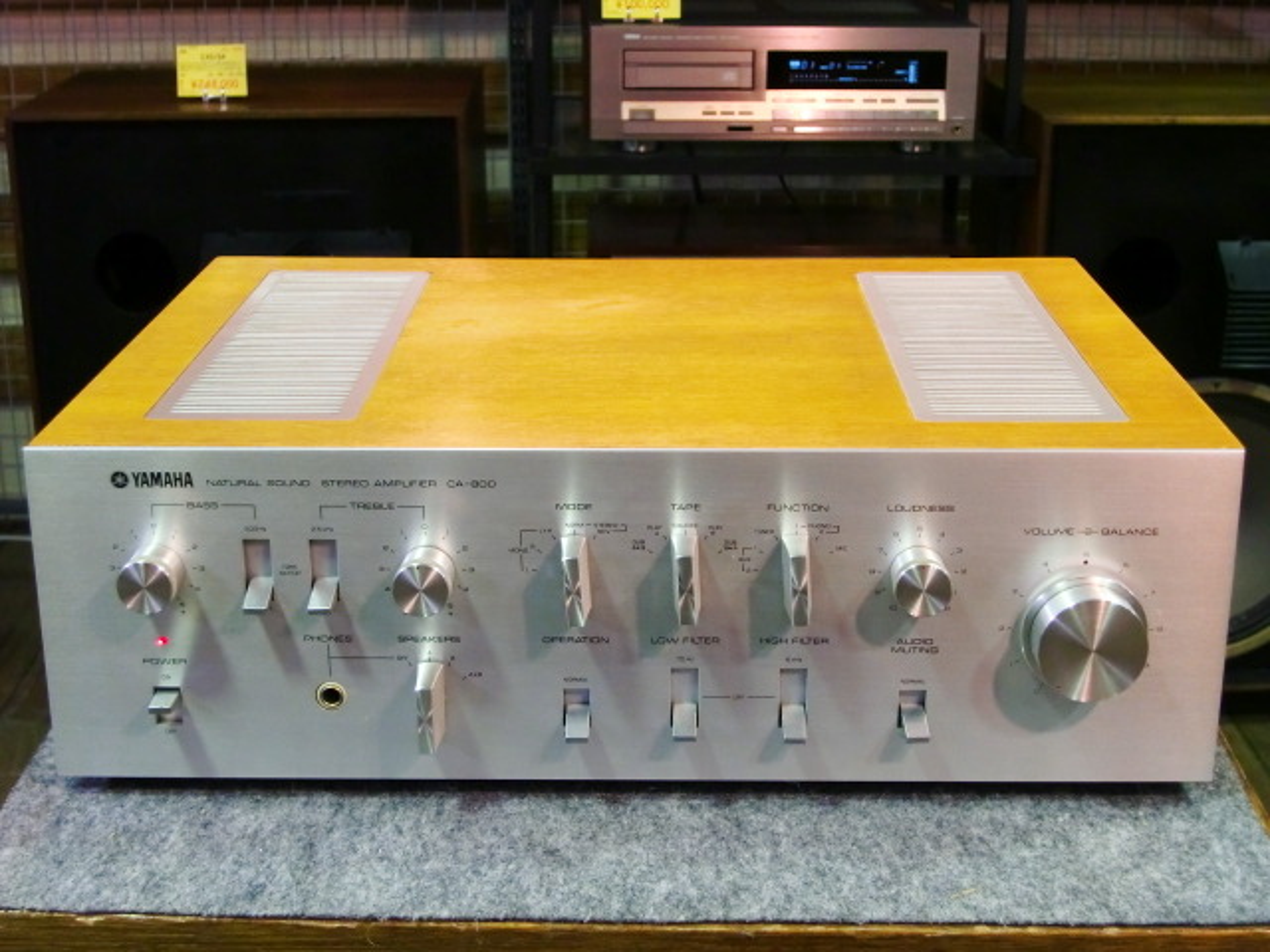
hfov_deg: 34.9
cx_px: 635
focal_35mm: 55
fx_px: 2018
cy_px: 476
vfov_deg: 26.6
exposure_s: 1/40
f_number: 3.6
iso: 400
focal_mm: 9.8
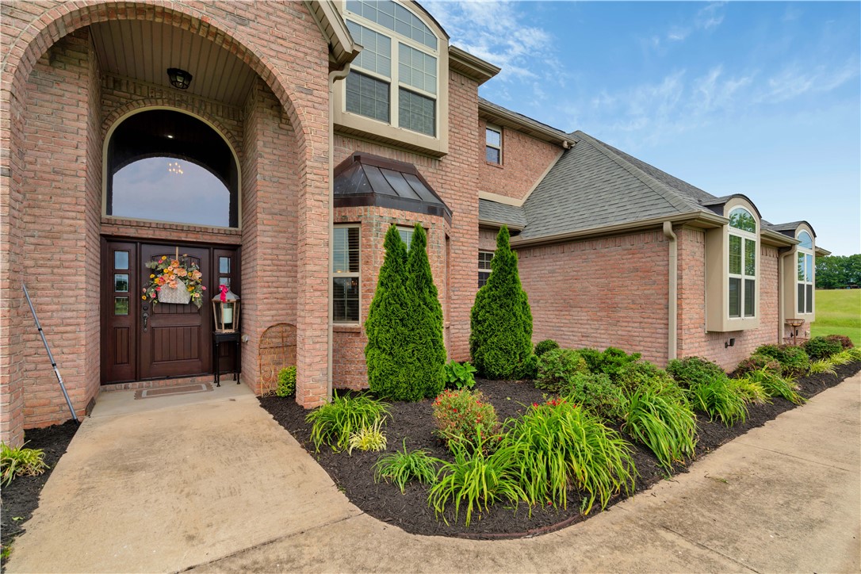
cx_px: 430
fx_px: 383
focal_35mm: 16
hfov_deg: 96.7
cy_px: 287
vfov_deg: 73.7
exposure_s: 1/160
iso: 100
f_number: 7.1
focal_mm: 16
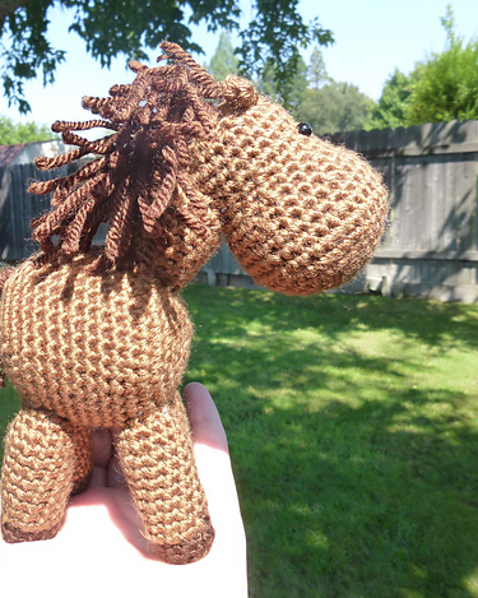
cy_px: 293
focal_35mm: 32
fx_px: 566
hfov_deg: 44.3
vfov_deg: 55.7
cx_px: 120
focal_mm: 4.3
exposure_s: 1/250
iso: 160
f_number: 4
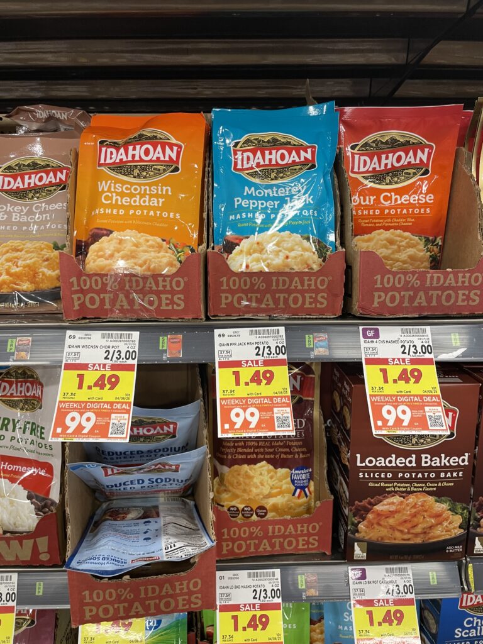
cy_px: 322
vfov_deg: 67.3
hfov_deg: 53.1
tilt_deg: -12.1
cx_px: 242
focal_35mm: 26
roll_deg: -0.4
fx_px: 484
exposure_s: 1/60
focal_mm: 4.2
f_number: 1.6
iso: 100
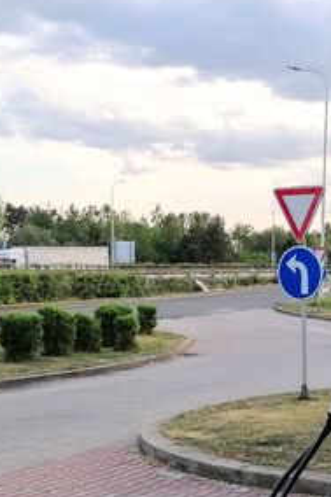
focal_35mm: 82
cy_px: 331
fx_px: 1132
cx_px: 275
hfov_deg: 16.5
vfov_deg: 24.7
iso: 50
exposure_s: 1/416
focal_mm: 5.3
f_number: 1.8
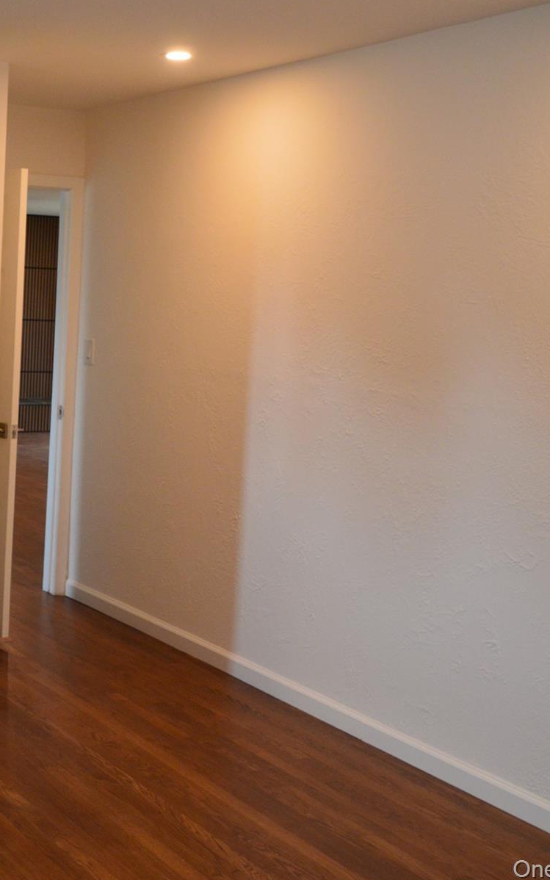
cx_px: -90
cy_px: 387
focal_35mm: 47
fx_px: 1127
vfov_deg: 42.6
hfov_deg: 25.0
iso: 800
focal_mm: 18
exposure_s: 1/60
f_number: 5
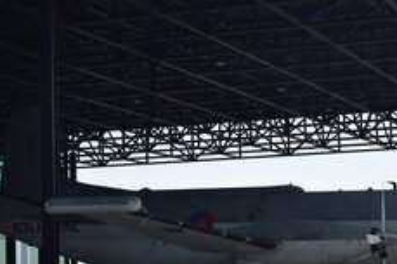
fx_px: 1156
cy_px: 204
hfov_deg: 19.5
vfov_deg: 13.0
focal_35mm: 105
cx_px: 232
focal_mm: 40
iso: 320
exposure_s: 1/500
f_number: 11
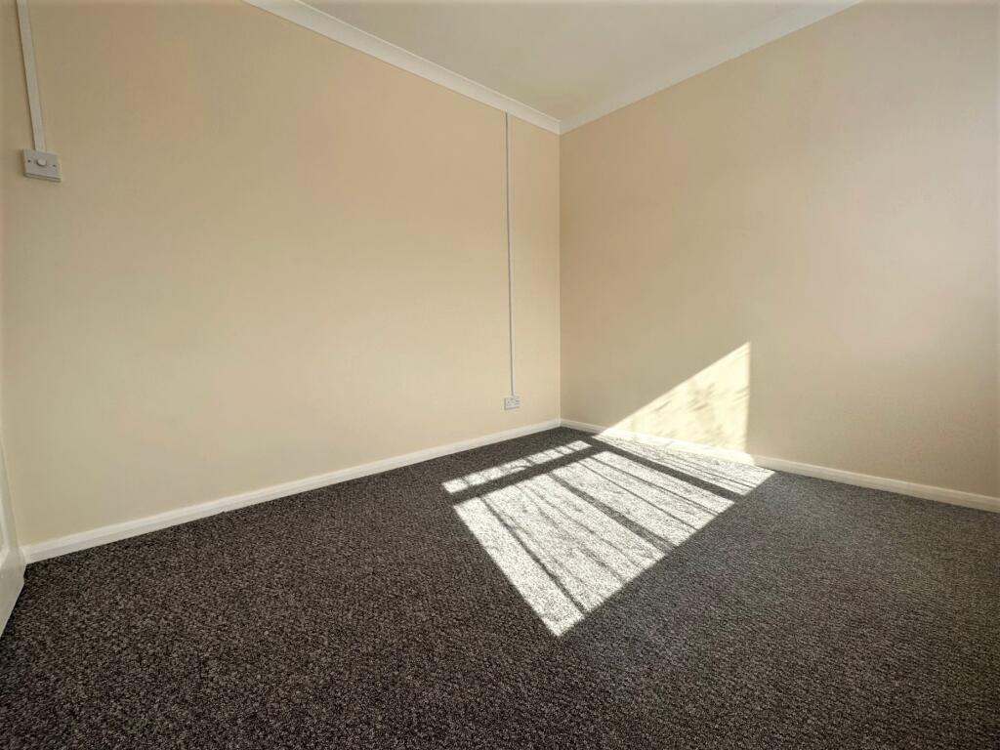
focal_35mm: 14
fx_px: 404
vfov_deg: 85.7
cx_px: 500
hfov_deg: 102.1
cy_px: 375
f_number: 2.2
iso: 40
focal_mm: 2.22
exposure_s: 1/774
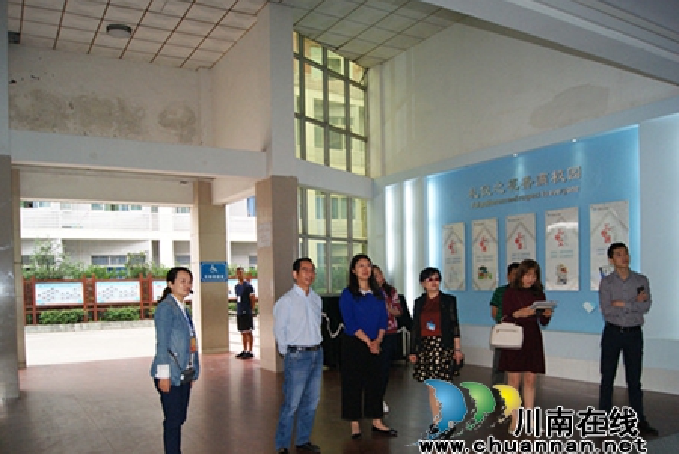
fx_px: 566
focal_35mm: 30
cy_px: 238
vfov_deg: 43.7
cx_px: 321
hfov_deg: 61.8
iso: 400
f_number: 5.6
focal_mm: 18
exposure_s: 1/60
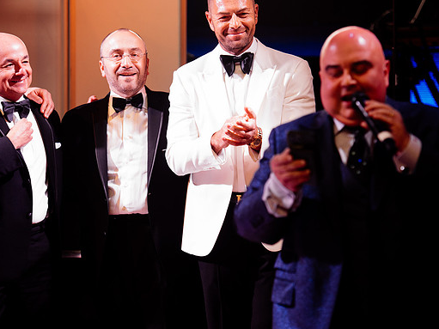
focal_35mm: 131
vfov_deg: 11.3
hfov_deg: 15.1
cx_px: 232
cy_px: 165
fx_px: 1661
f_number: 3.5
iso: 2000
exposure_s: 1/200
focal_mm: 120
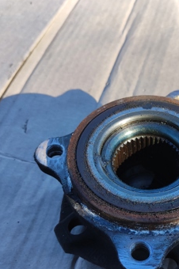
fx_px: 366
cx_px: 138
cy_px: 173
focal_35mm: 49
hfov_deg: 27.0
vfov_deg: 40.0
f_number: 1.89
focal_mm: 5.43
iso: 50
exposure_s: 1/267
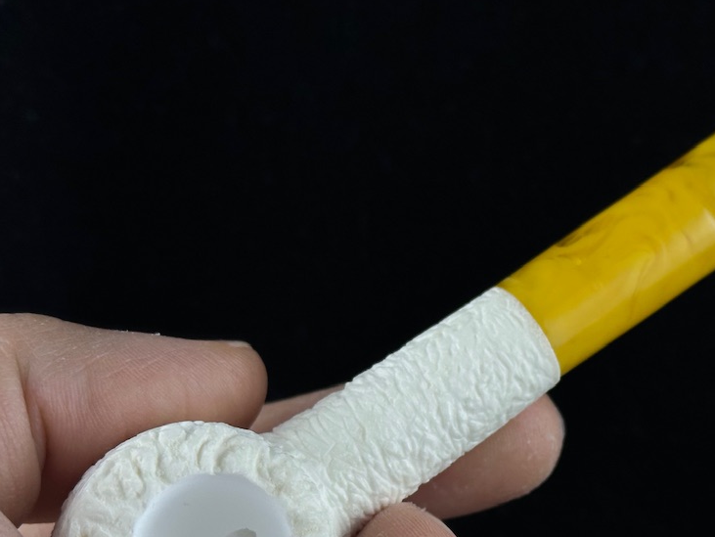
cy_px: 381
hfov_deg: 23.2
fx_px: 1736
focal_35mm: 84
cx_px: 484
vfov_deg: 17.5
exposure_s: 1/785
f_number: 1.78
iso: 64
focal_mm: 6.86
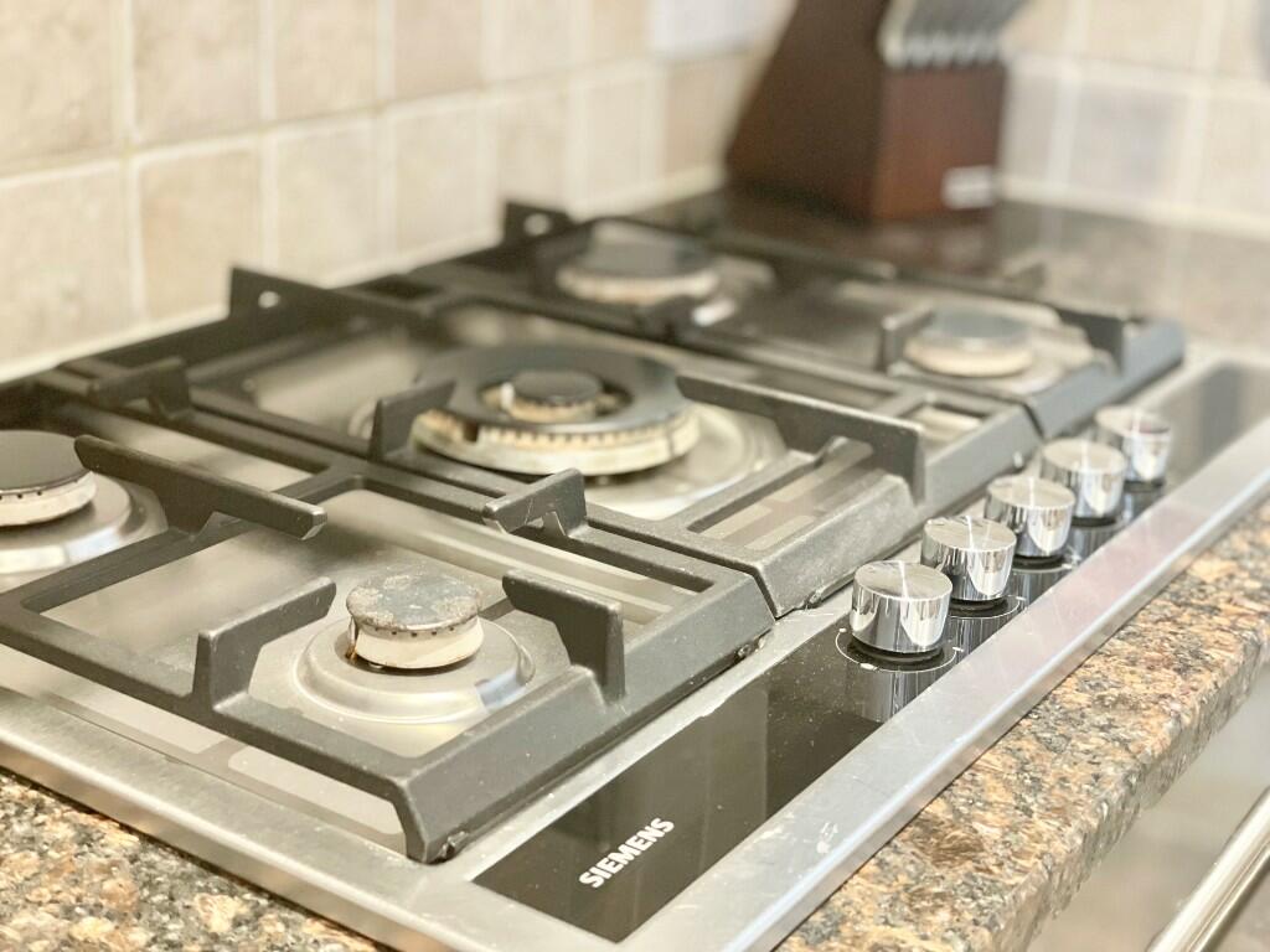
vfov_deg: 28.0
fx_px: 1908
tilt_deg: -20.0
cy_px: 476
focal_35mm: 52
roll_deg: -3.0
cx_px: 635
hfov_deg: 36.8
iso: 320
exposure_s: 1/25
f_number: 2
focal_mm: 6
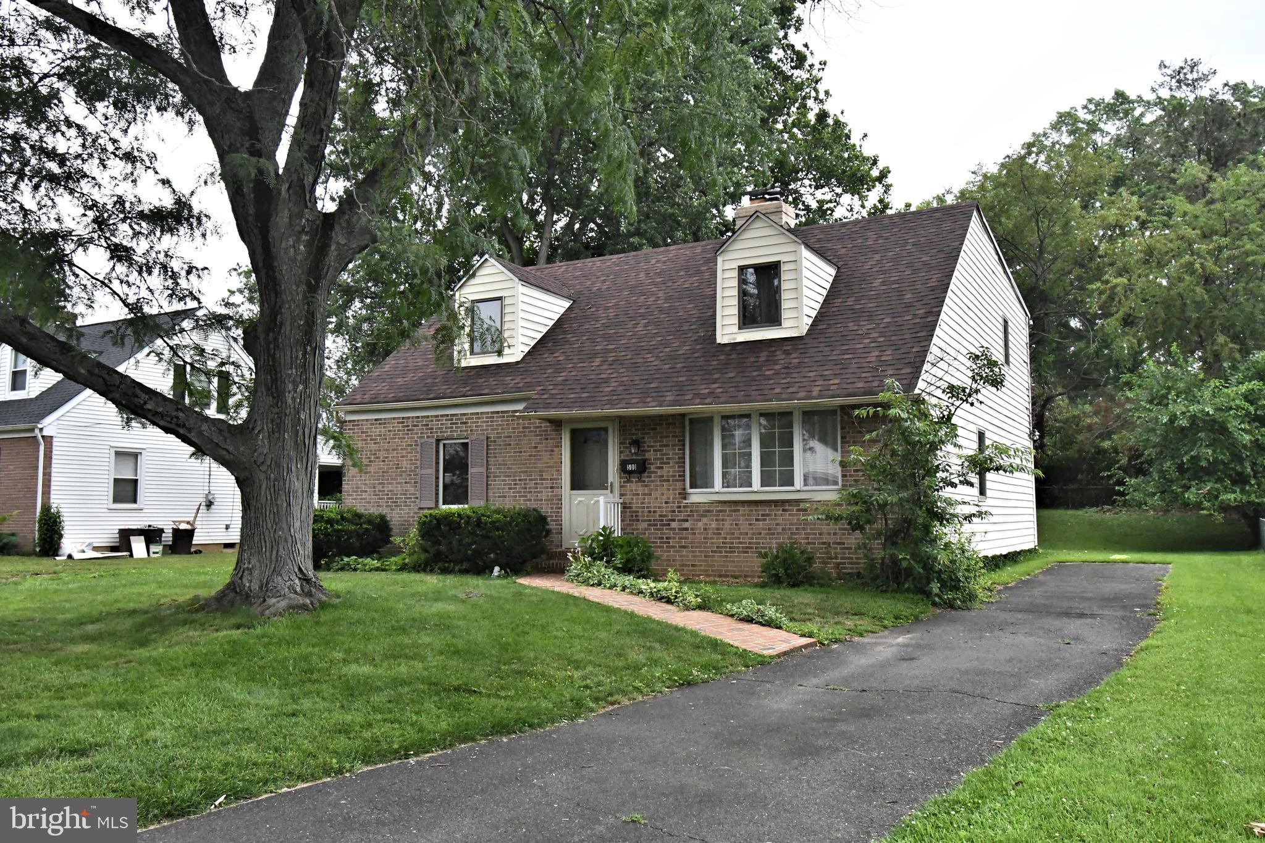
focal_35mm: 30
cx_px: 632
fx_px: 1054
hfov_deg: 61.9
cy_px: 422
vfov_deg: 43.6
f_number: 7.1
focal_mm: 20
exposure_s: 1/6400
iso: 4000
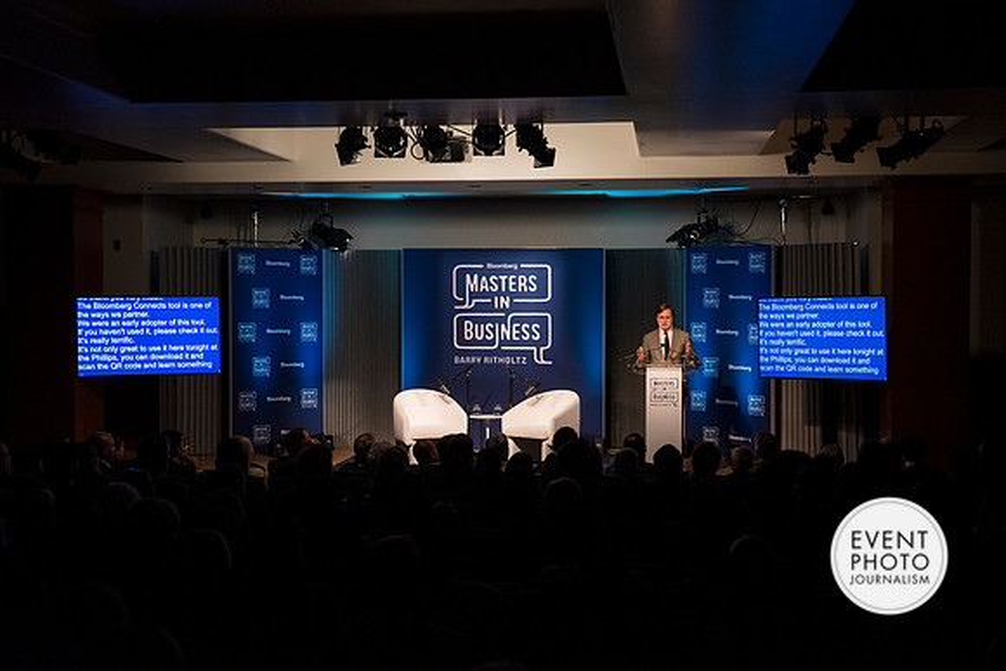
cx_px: 520
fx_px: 1420
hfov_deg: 39.0
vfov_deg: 26.6
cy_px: 337
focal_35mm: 51
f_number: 5
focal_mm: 48
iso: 800
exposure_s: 1/125
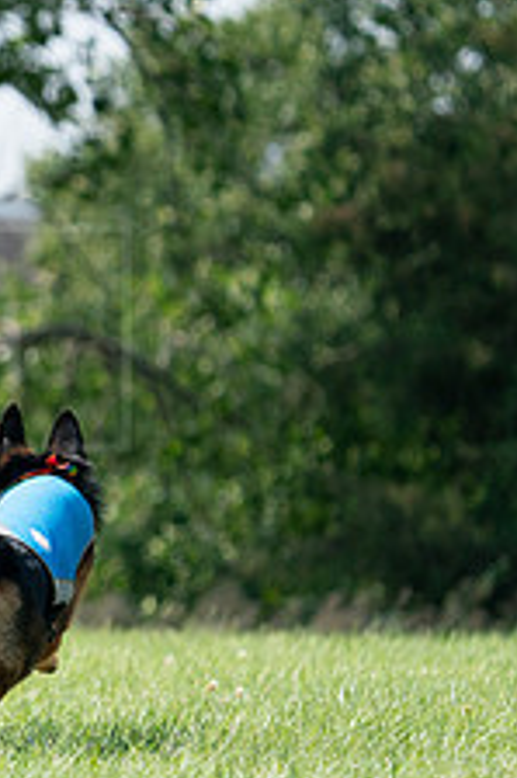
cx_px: -441
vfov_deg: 2.7
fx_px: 16288
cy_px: 398
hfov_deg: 1.8
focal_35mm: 755
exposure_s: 1/4000
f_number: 5.6
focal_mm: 291
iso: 1600
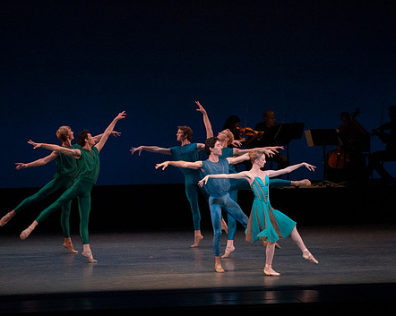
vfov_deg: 6.8
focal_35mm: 228
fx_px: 2670
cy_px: 150
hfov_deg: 8.5
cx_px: 221
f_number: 7.1
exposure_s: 1/400
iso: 8000
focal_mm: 185
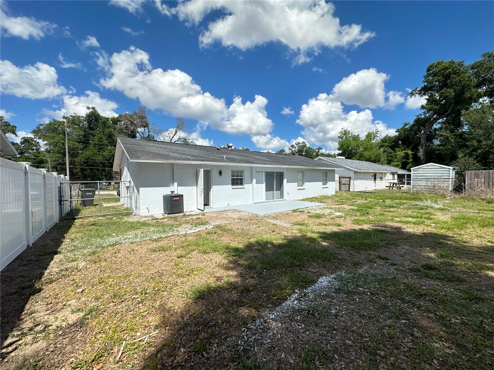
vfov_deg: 85.7
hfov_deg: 102.1
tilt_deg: -1.6
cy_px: 185
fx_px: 200
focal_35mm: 14
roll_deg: +0.4
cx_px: 247
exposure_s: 1/2212
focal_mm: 2.22
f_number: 2.2
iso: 50
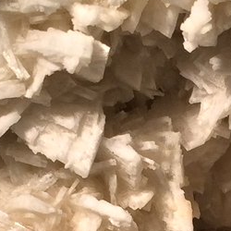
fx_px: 1238
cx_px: 304
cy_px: 355
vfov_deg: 10.3
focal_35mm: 164
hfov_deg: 10.4
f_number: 2.2
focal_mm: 4.15
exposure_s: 1/208
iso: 32
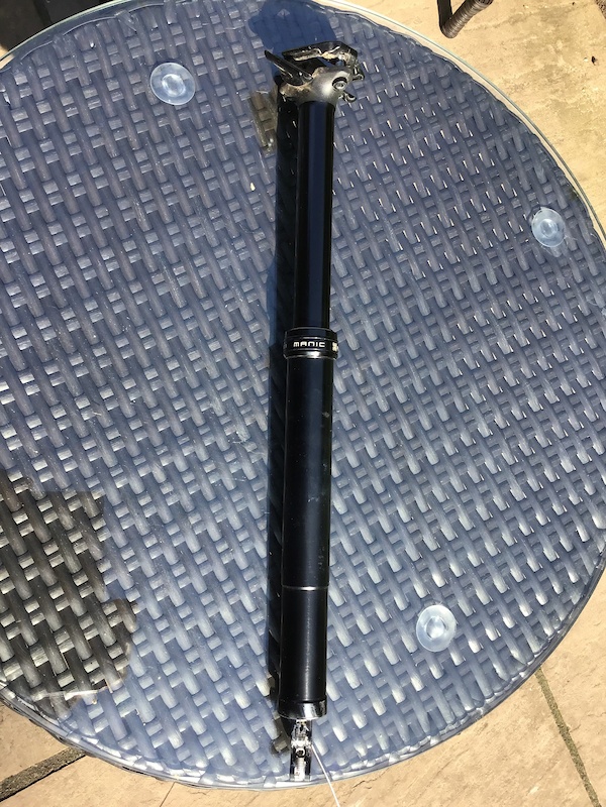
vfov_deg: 58.4
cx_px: 303
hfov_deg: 45.4
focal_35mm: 31
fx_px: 724
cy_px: 404
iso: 25
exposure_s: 1/311
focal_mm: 3.3
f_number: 2.4
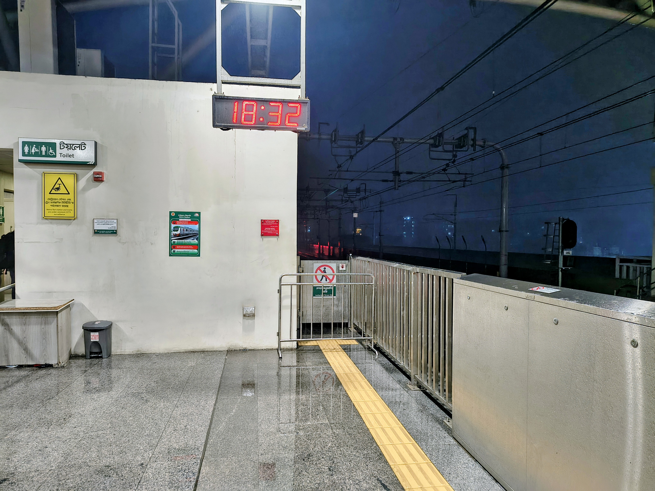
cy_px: 246
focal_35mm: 24
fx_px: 454
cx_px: 328
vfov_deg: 56.8
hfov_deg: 71.6
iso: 680
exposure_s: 1/68
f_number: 1.8
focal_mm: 5.56
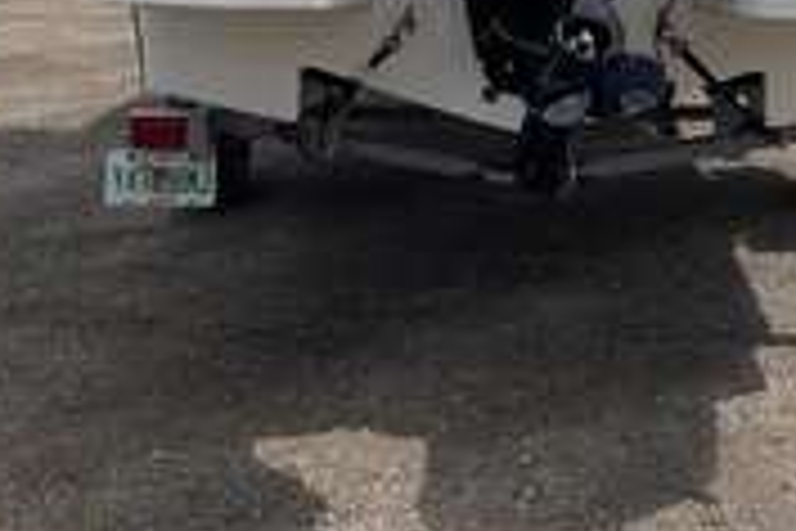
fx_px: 1503
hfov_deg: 29.6
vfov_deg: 18.9
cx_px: 477
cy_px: -117
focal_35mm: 68
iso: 25
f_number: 1.8
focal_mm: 3
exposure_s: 1/2667
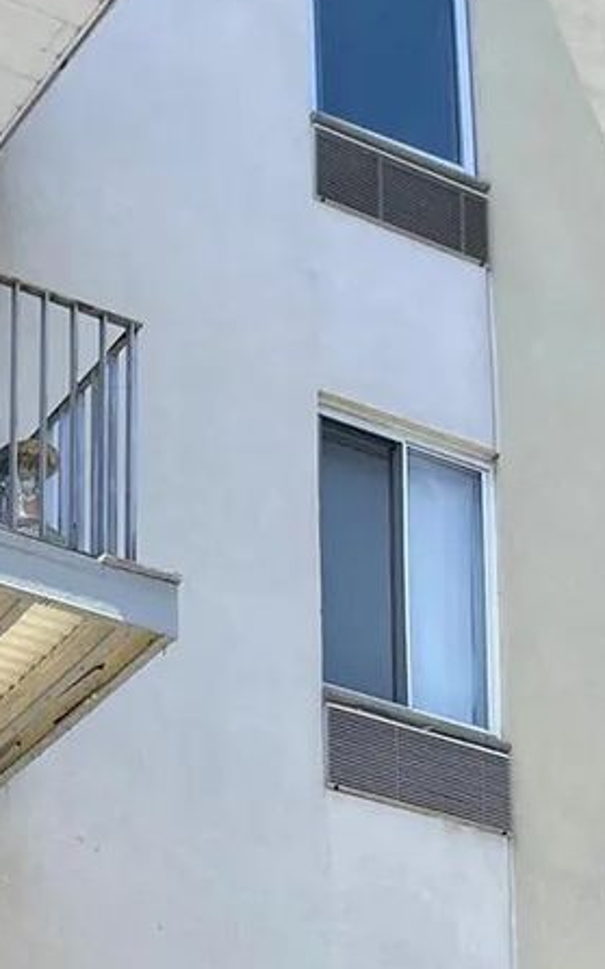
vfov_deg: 21.7
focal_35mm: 81
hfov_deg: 15.0
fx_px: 2139
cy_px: 1412
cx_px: -284
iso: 32
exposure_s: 1/1667
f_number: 1.6
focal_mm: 5.1
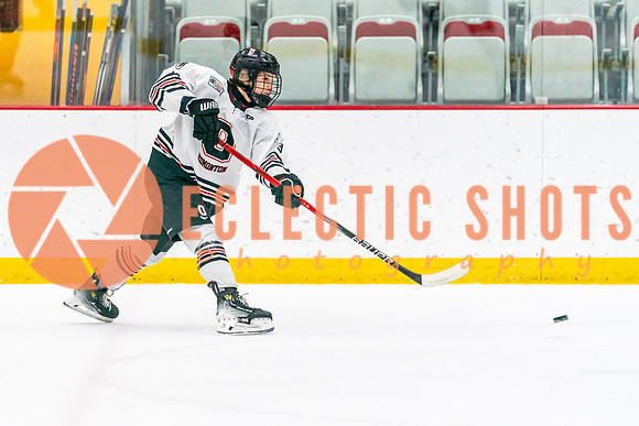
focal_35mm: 281
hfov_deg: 7.3
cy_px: 209
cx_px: 214
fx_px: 4991
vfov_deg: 4.9
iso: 3200
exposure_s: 1/1250
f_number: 2.8
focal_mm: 200
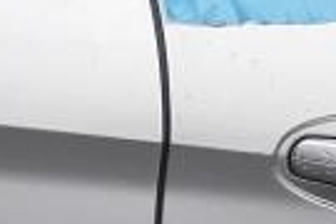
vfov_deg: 8.6
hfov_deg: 11.2
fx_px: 1493
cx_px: -411
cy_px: 122
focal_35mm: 160
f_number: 1.7
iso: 40
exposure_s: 1/1052
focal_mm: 3.93
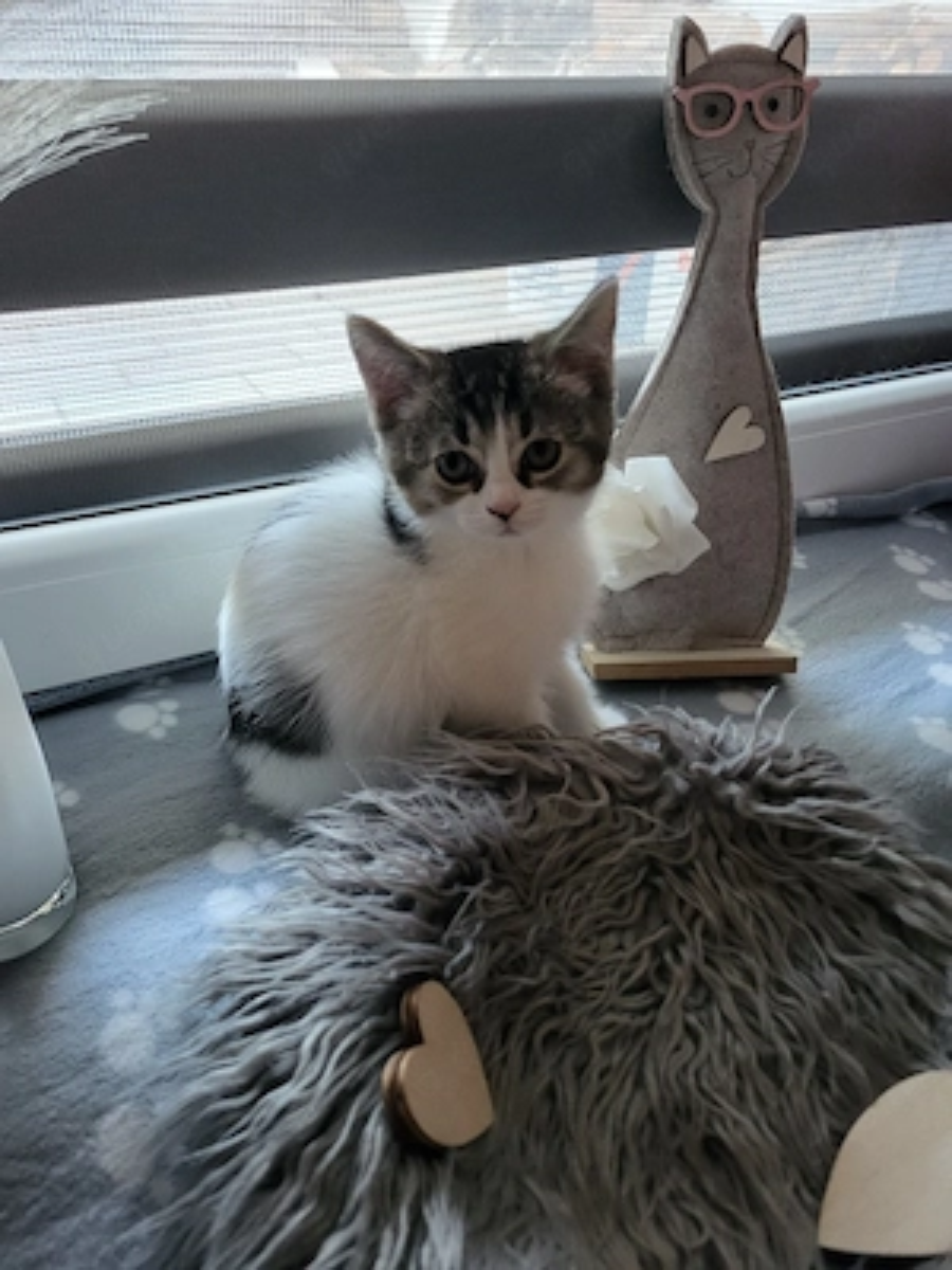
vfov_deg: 67.3
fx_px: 953
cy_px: 635
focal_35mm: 26
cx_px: 476
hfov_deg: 53.1
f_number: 1.8
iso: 320
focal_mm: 5.4
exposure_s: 1/50.3
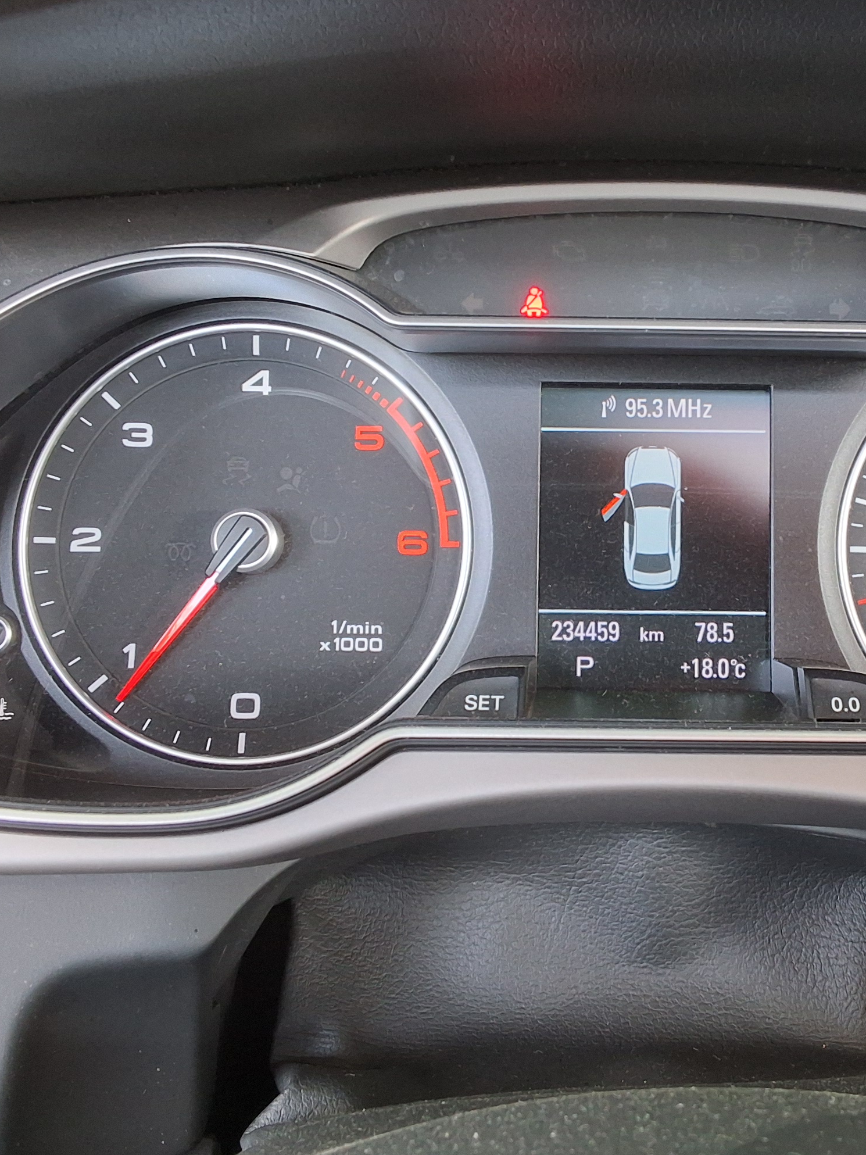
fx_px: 1535
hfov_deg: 31.1
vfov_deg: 41.0
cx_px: 615
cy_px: 453
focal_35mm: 46
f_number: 1.9
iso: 160
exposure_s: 1/40
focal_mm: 2.91
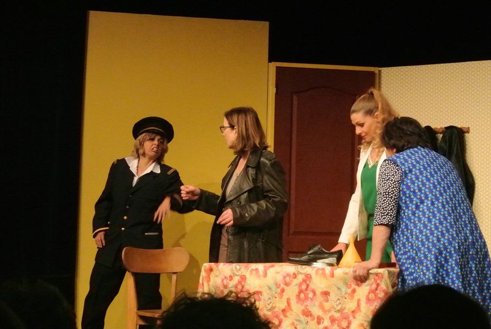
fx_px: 1572
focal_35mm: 115
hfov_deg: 17.8
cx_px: 246
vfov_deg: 12.0
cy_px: 164
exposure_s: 1/50
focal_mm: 42.7
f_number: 11
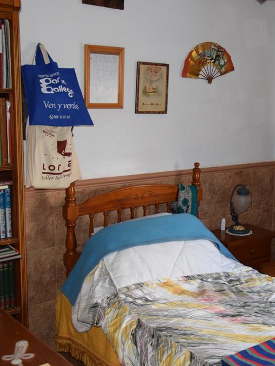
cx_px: 211
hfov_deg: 29.7
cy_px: 183
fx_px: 508
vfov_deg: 39.7
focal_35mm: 48
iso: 1600
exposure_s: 1/60
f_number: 3.8
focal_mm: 22
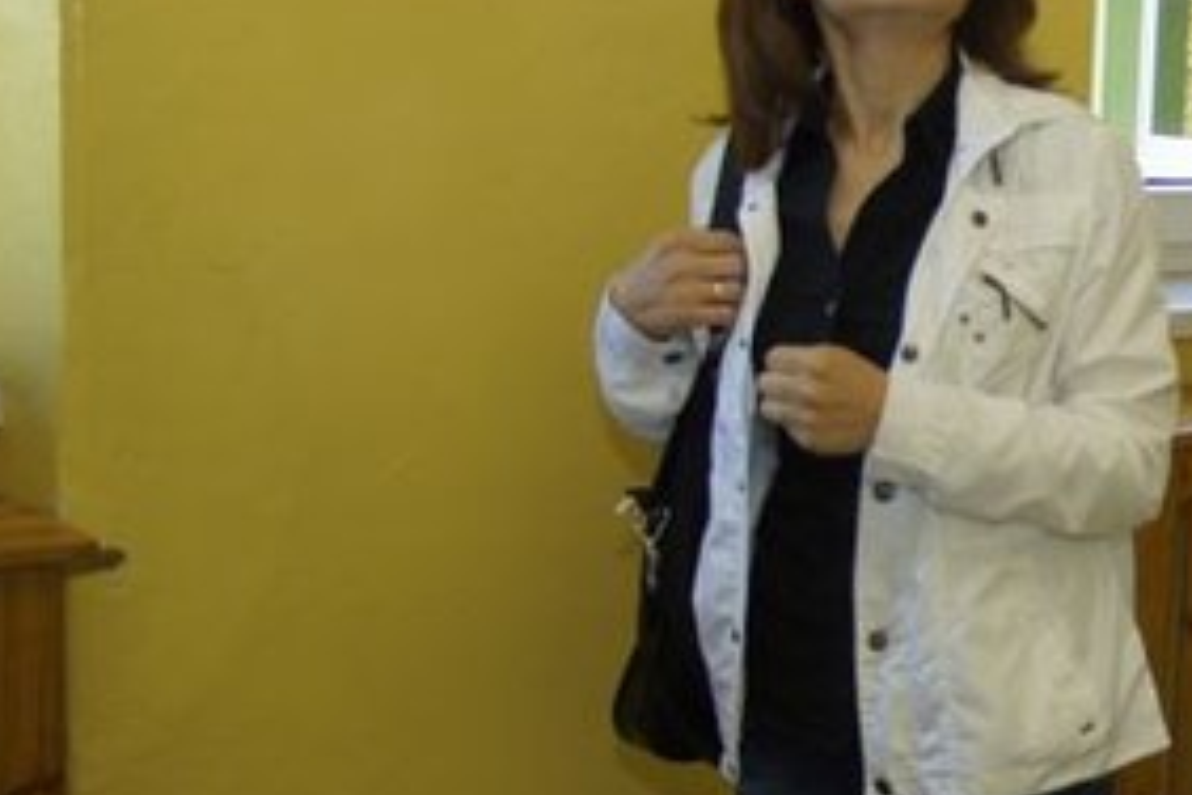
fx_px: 2516
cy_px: 317
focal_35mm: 76
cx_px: 1344
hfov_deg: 24.7
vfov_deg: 17.9
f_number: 3.2
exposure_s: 1/60
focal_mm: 22
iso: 100
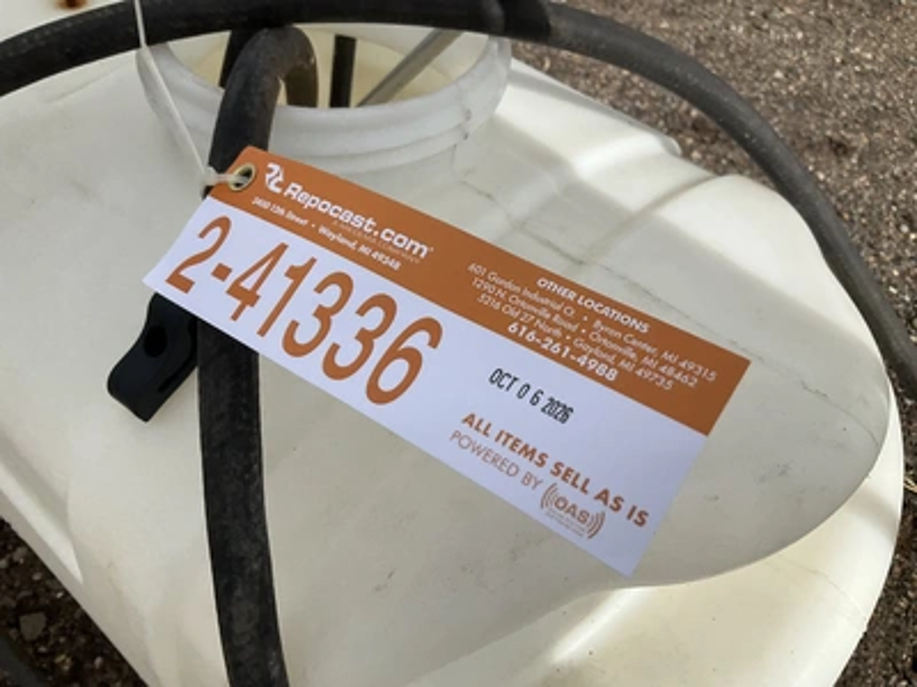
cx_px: 458
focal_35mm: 29
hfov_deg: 61.7
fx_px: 768
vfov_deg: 48.2
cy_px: 344
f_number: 1.8
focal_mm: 3
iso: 25
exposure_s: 1/2801
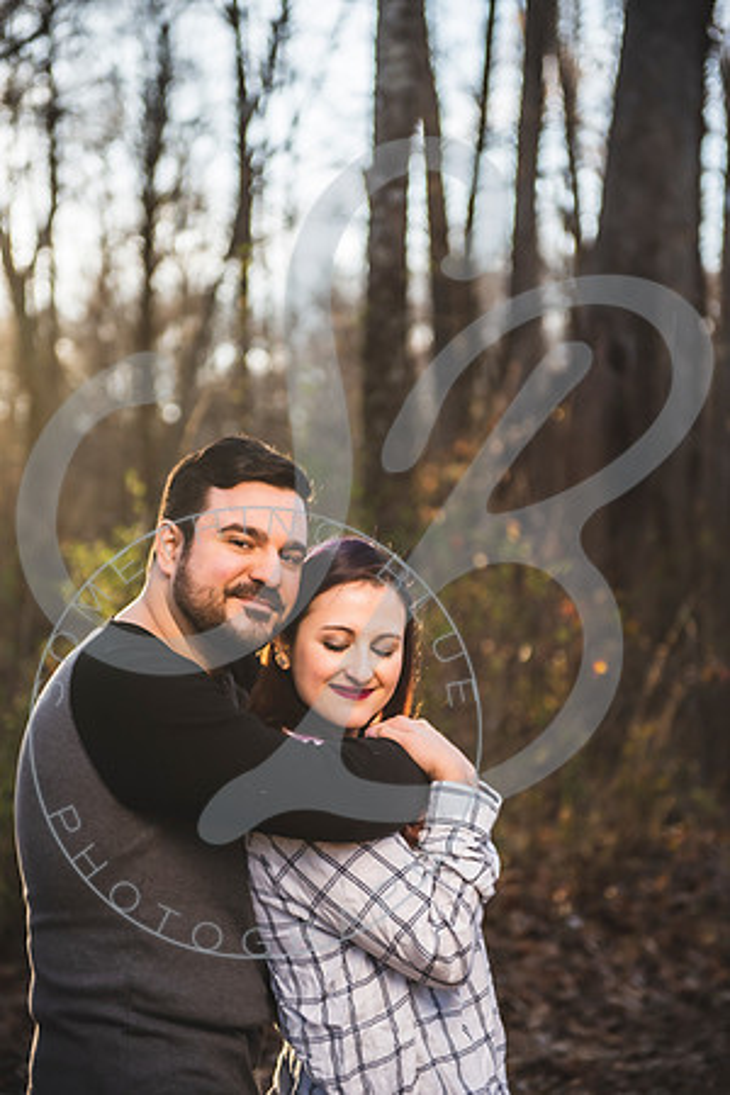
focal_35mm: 70
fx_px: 2129
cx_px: 365
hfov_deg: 19.5
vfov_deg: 28.8
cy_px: 548
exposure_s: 1/320
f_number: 2.8
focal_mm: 70
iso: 100
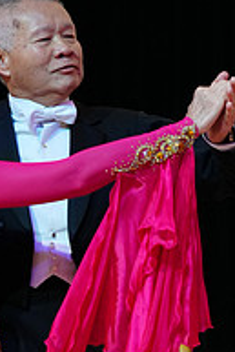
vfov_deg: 9.5
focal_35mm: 213
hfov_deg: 6.4
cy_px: 421
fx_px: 2082
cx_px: 10
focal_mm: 71
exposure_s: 1/400
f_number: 4
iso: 2500
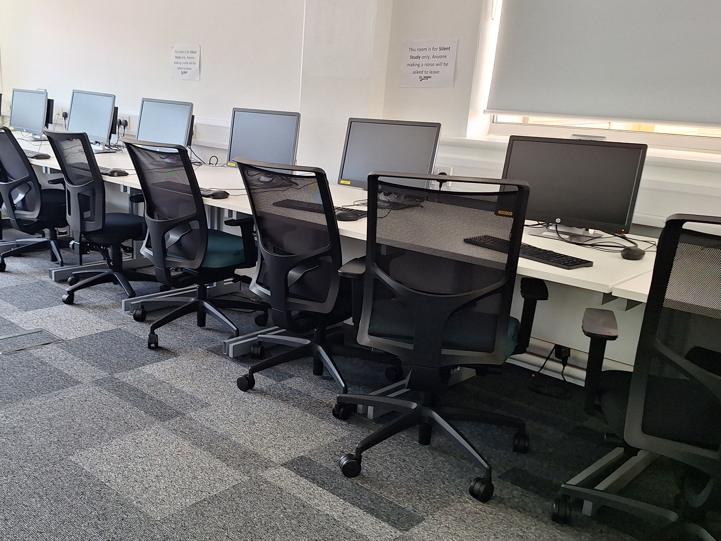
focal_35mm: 35
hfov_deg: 51.8
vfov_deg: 40.7
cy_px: 288
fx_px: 729
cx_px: 251
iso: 40
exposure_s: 1/50
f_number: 1.8
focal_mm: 5.54
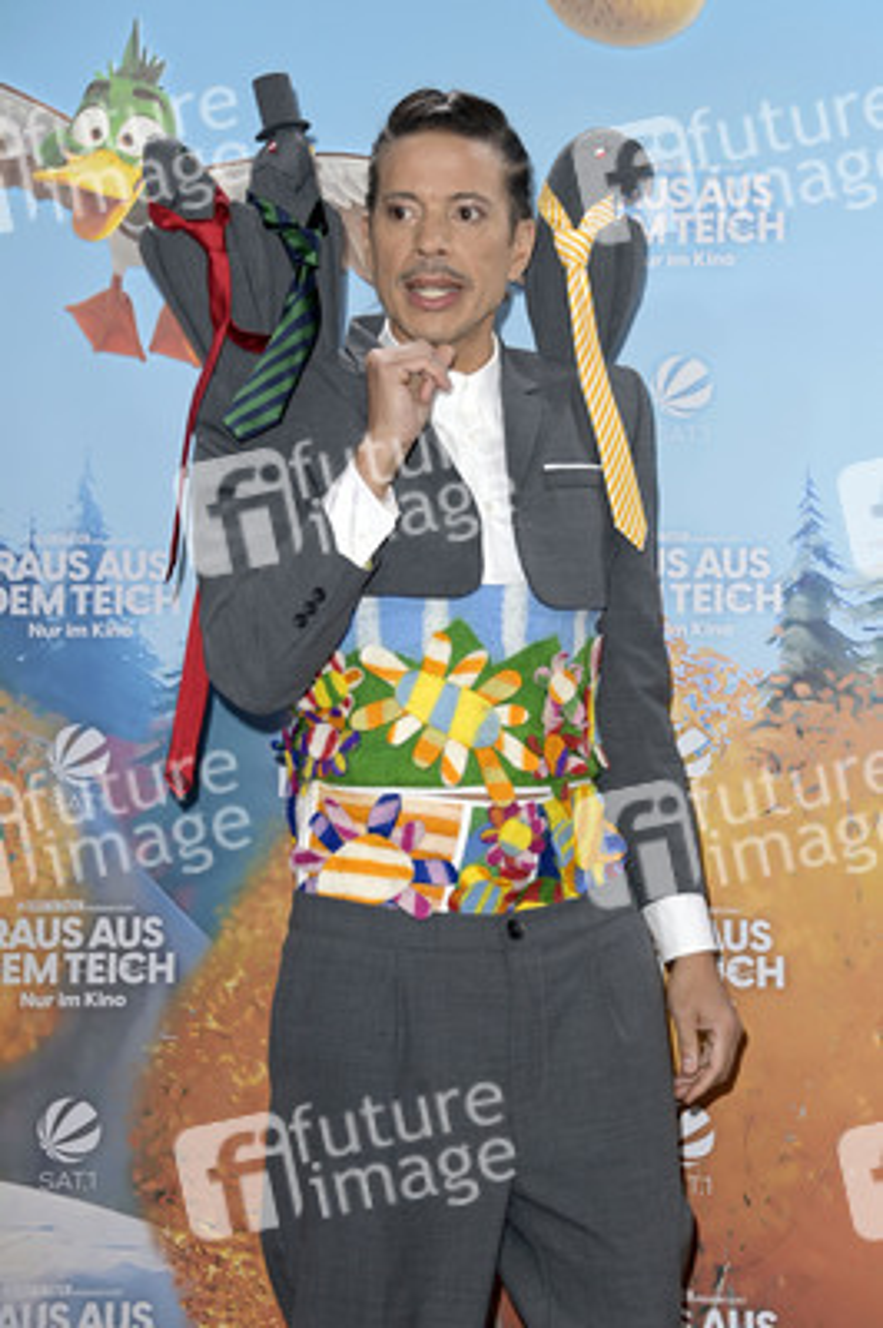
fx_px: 3685
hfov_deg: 13.7
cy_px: 664
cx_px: 442
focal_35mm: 100
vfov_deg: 20.4
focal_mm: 100
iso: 640
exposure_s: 1/250
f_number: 5.6
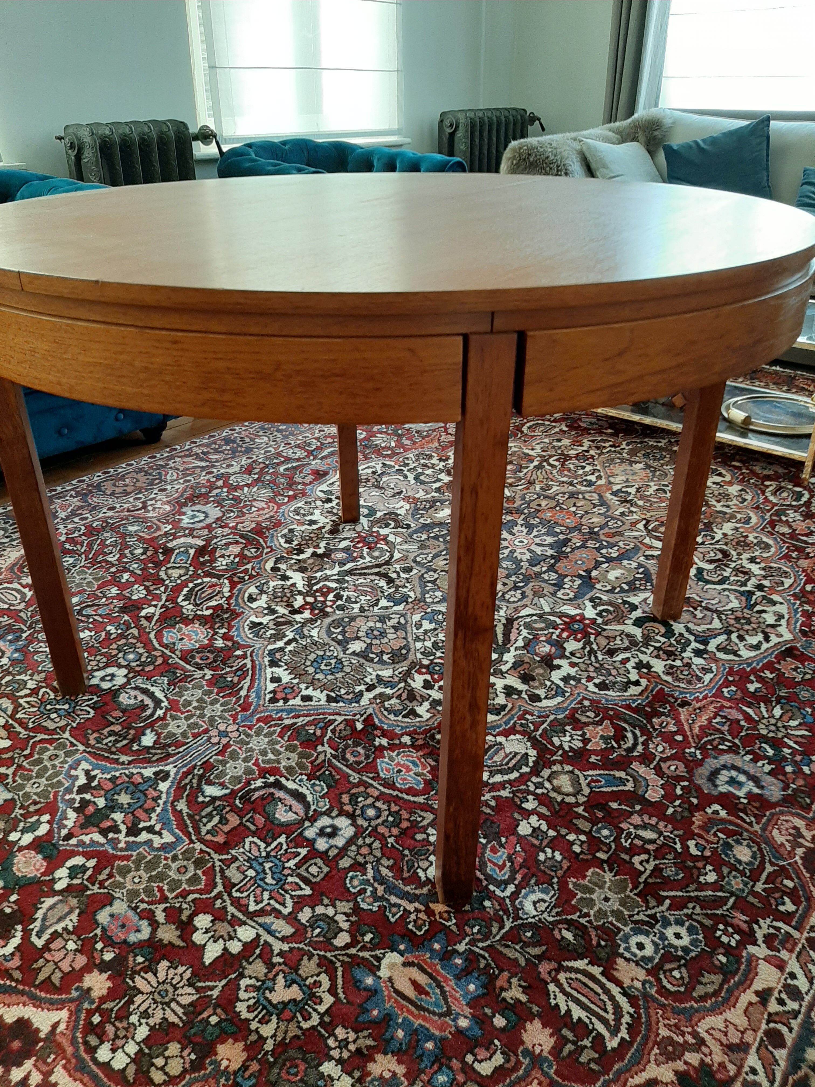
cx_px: 408
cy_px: 544
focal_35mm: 26
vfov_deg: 67.3
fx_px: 816
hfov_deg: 53.1
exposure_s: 1/50
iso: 125
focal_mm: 3.93
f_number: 1.7
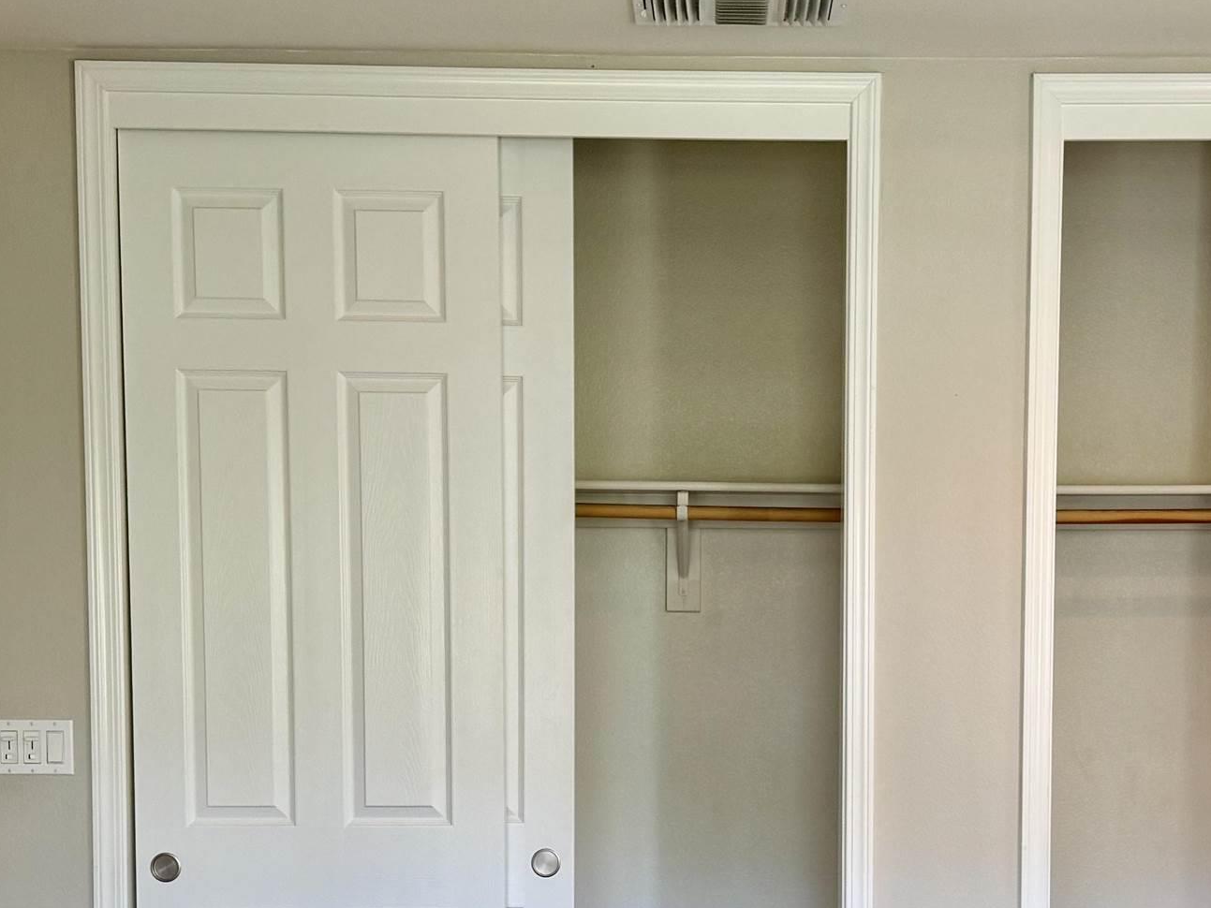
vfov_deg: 25.1
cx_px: 758
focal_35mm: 57
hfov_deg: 33.6
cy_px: 760
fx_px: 1994
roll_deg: -0.1
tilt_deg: -3.7
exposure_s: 1/60
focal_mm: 6.76
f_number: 1.78
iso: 125
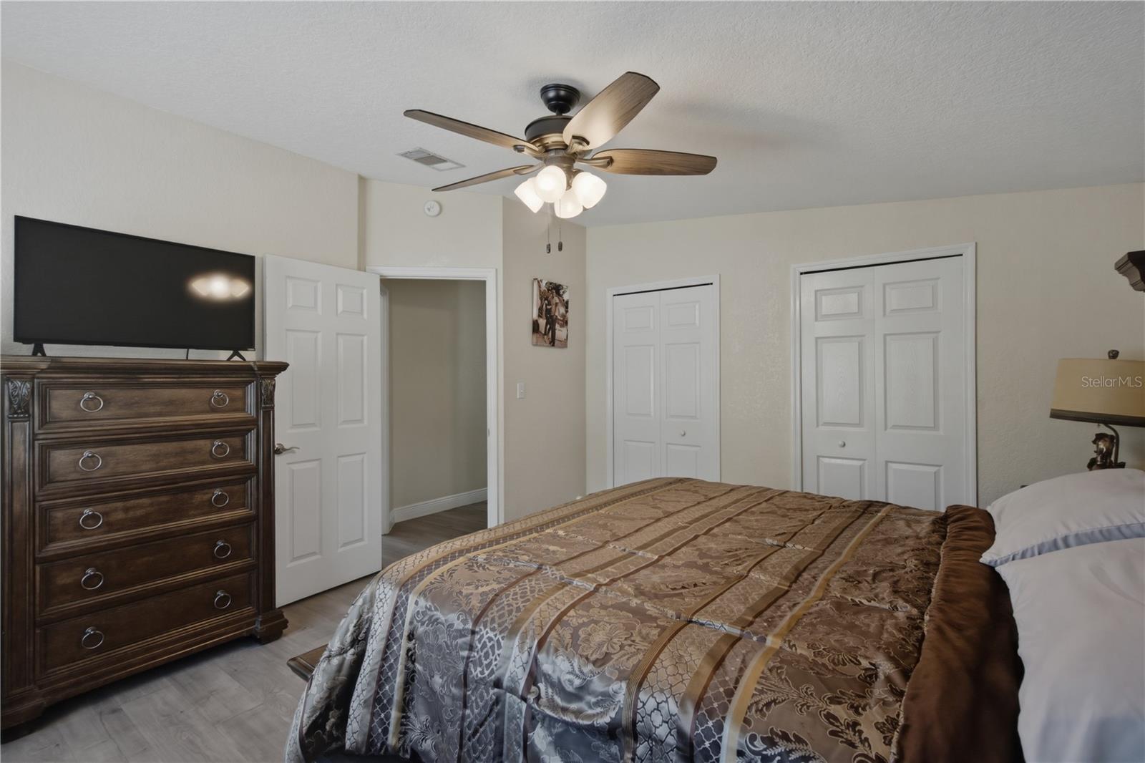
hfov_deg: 96.7
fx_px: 509
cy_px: 382
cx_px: 572
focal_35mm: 16
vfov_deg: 73.7
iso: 200
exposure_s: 1/30
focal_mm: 16
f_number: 9
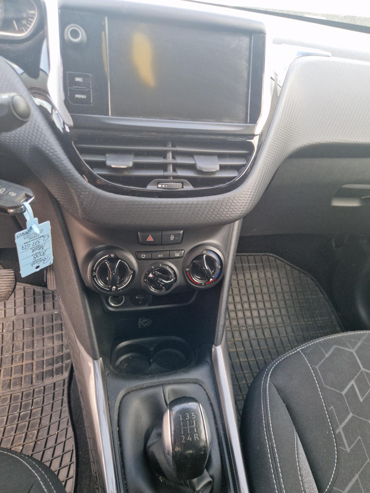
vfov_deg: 73.9
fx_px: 328
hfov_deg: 58.9
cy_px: 246
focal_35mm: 23
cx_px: 185
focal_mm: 5.4
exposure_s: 1/50
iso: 50
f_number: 1.8
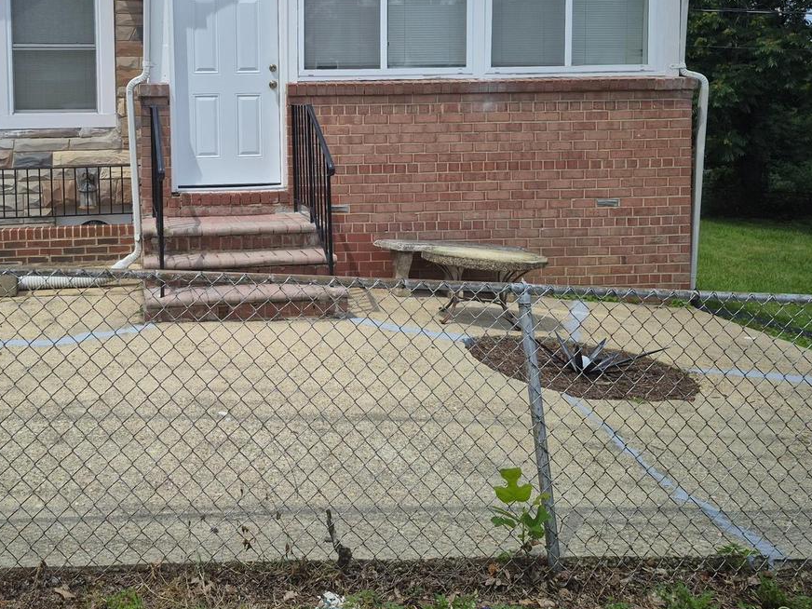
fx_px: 891
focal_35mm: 38
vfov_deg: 36.8
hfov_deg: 47.8
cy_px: 150
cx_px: 240
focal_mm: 5.4
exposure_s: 1/900
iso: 25
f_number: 1.8
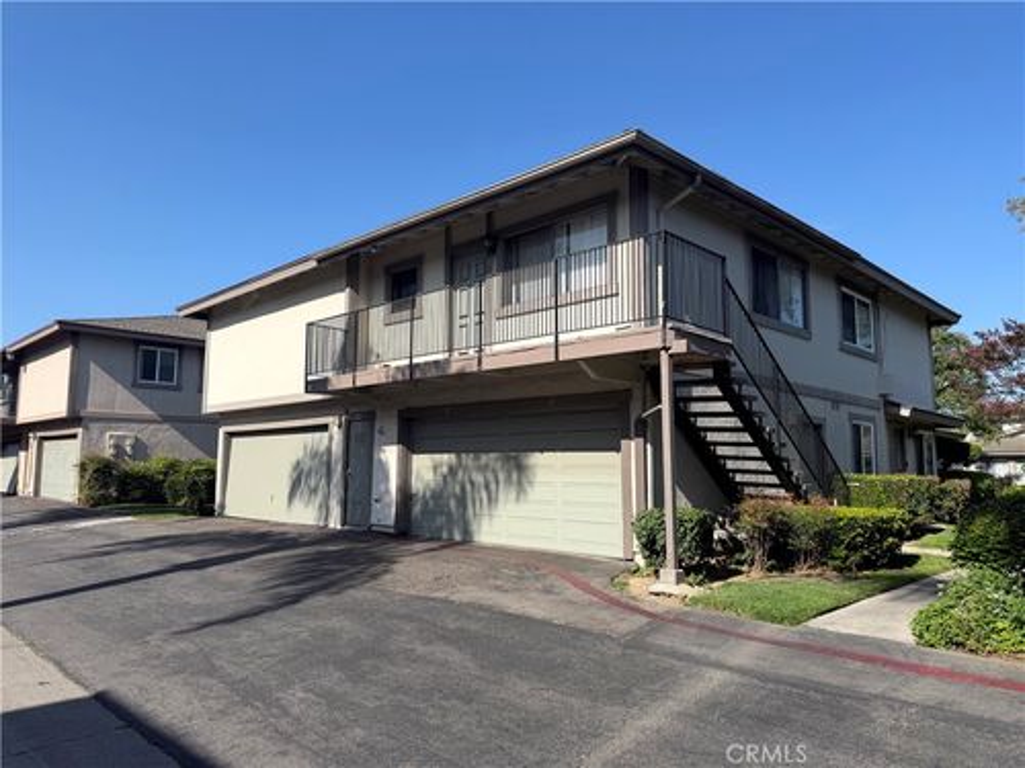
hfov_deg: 71.6
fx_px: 711
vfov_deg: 56.8
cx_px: 512
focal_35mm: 24
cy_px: 384
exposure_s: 1/3759
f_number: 1.78
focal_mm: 6.76
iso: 80
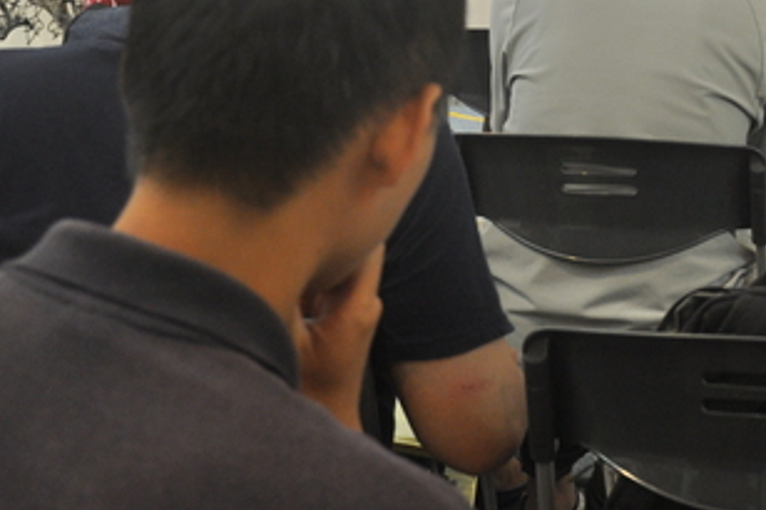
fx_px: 2318
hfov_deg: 18.3
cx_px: 746
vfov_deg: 12.4
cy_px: 26
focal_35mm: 109
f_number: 4.2
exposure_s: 1/15
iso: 720
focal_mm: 32
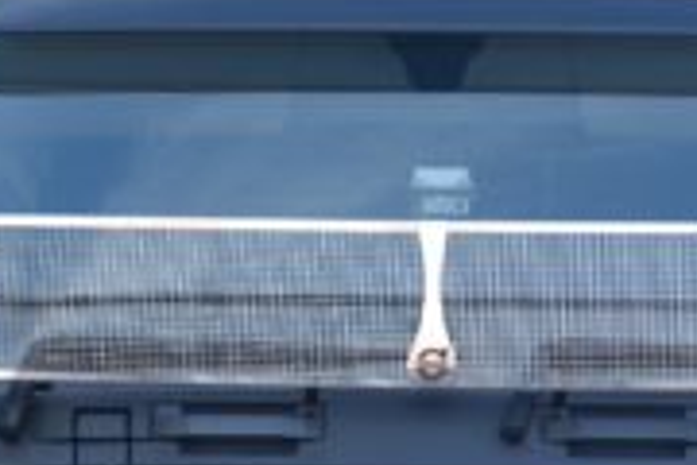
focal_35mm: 162
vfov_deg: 8.3
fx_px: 3136
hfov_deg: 12.7
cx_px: 407
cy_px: 705
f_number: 4
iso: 125
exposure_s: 1/125
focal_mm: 38
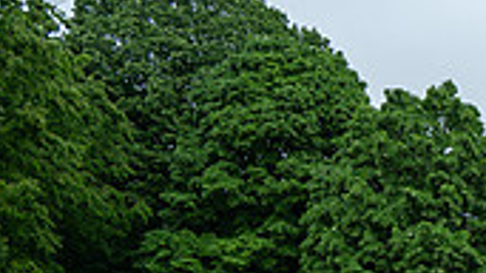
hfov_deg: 18.7
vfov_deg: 11.7
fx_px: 1211
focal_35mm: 94
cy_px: 518
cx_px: 816
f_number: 6.3
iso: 100
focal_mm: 26.5
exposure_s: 1/100
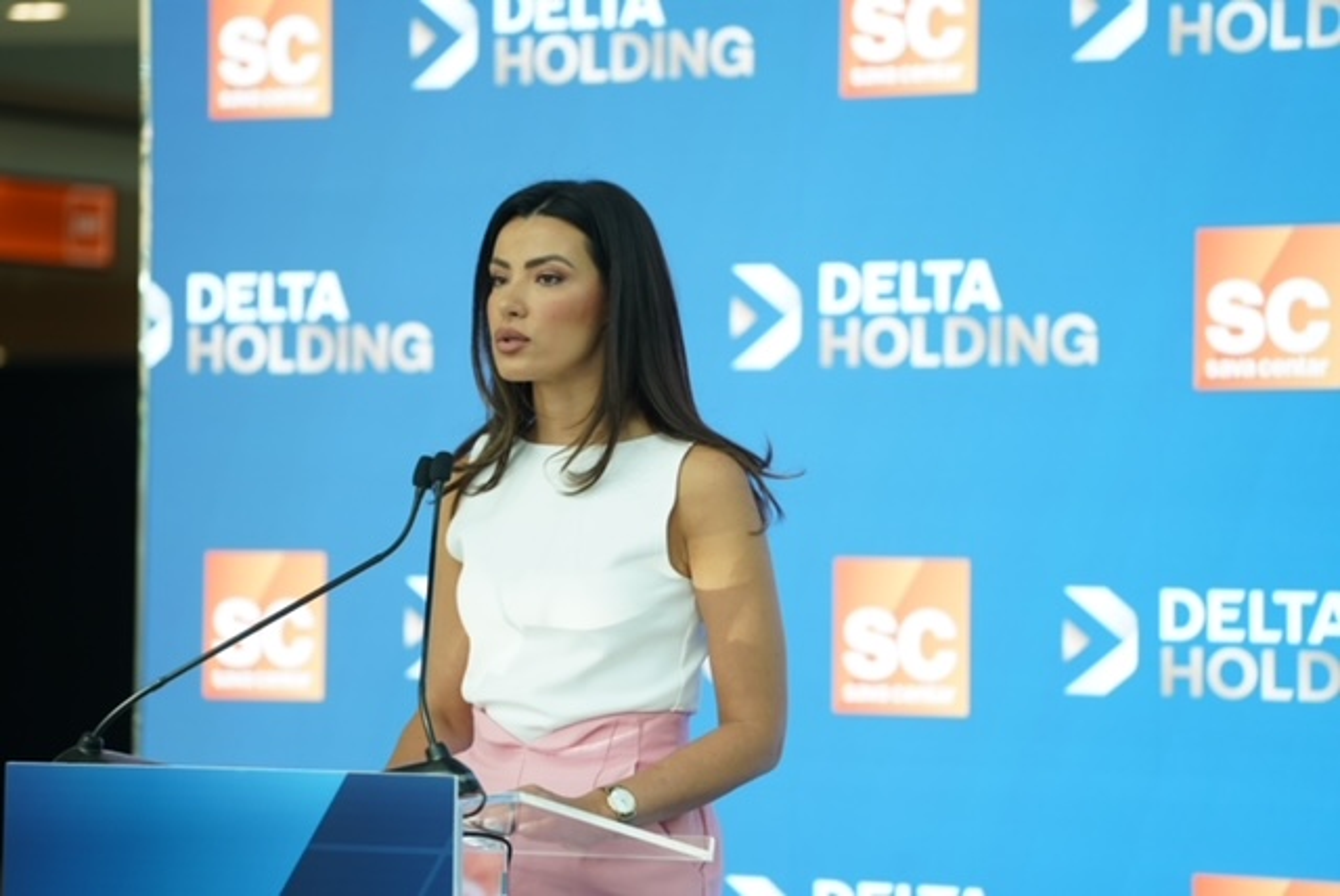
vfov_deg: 8.5
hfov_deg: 12.7
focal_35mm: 161
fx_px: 5998
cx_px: 670
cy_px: 448
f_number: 4
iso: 500
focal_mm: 161
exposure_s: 1/320
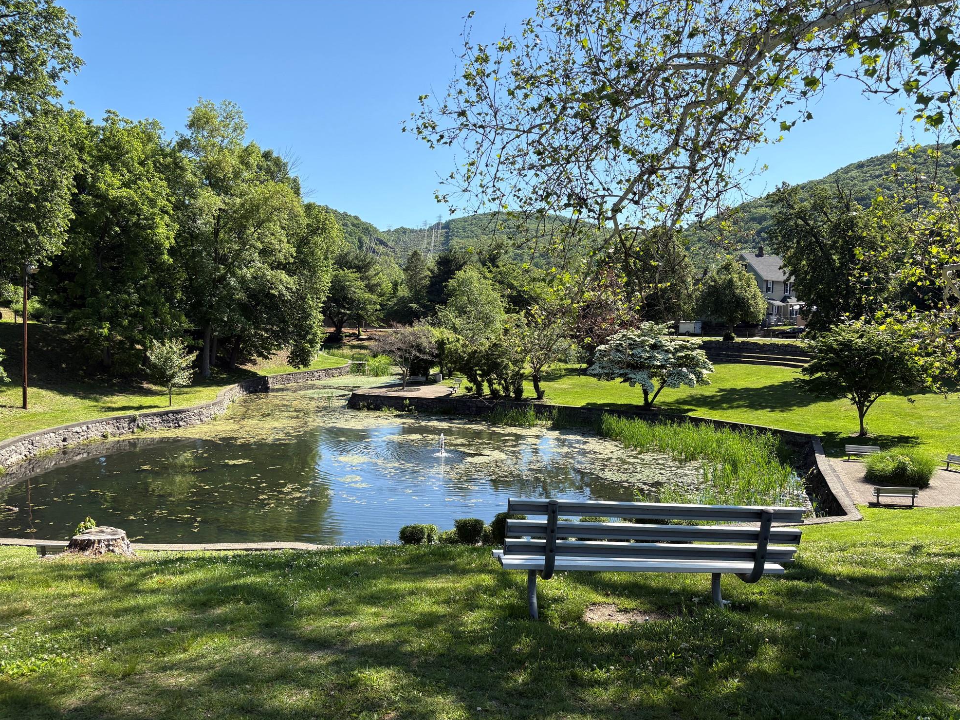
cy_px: 372
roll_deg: -1.0
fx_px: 749
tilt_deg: -4.8
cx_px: 488
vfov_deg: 51.3
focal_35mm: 27
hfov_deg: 65.3
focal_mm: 5.96
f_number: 1.6
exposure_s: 1/1953
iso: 50
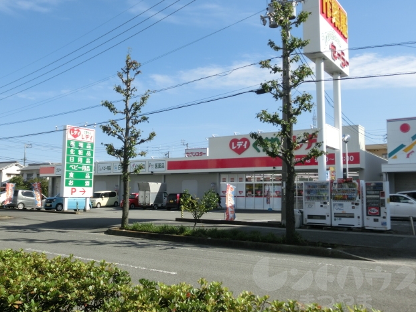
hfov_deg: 53.9
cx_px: 206
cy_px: 153
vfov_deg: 41.8
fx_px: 409
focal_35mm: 34
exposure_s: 1/800
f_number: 3.7
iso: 80
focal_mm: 5.93
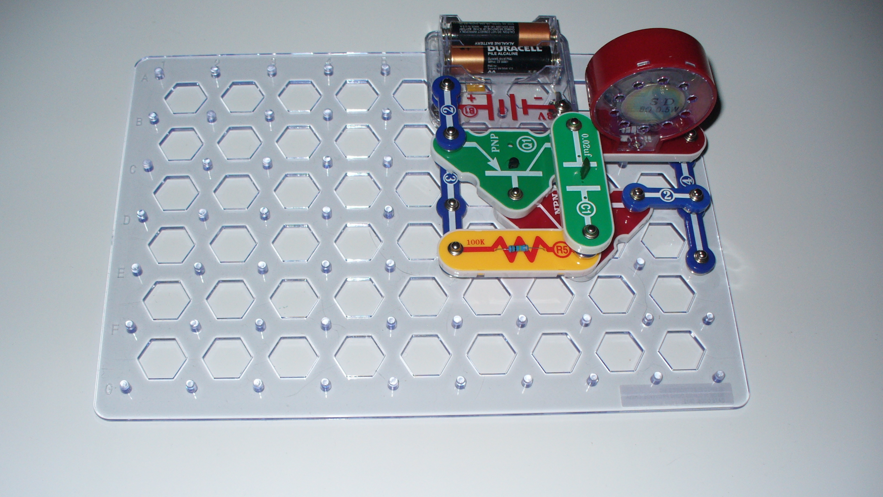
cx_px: 439
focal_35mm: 41
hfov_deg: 49.4
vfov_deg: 28.8
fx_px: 960
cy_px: 327
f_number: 2.8
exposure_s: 1/30
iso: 100
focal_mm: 6.1
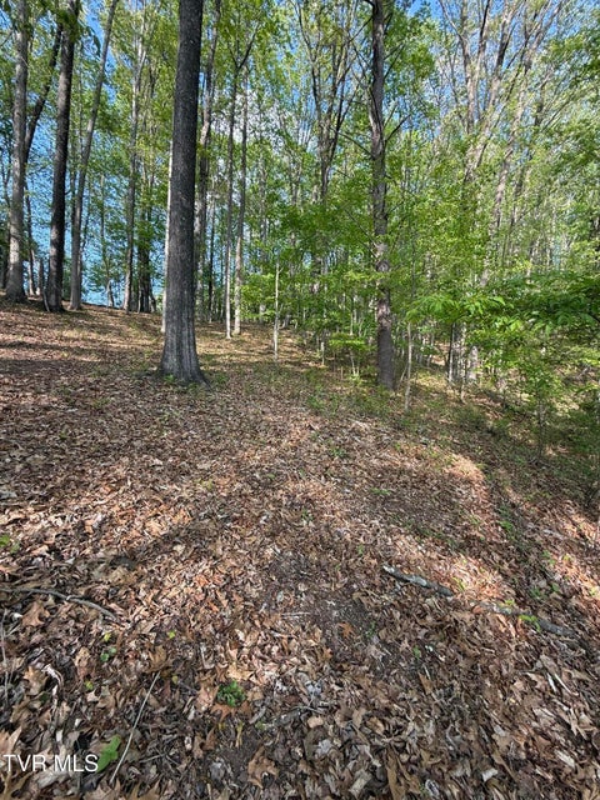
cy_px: 400
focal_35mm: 14
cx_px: 300
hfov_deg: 85.7
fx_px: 324
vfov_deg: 102.1
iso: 50
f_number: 2.2
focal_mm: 2.22
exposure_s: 1/136
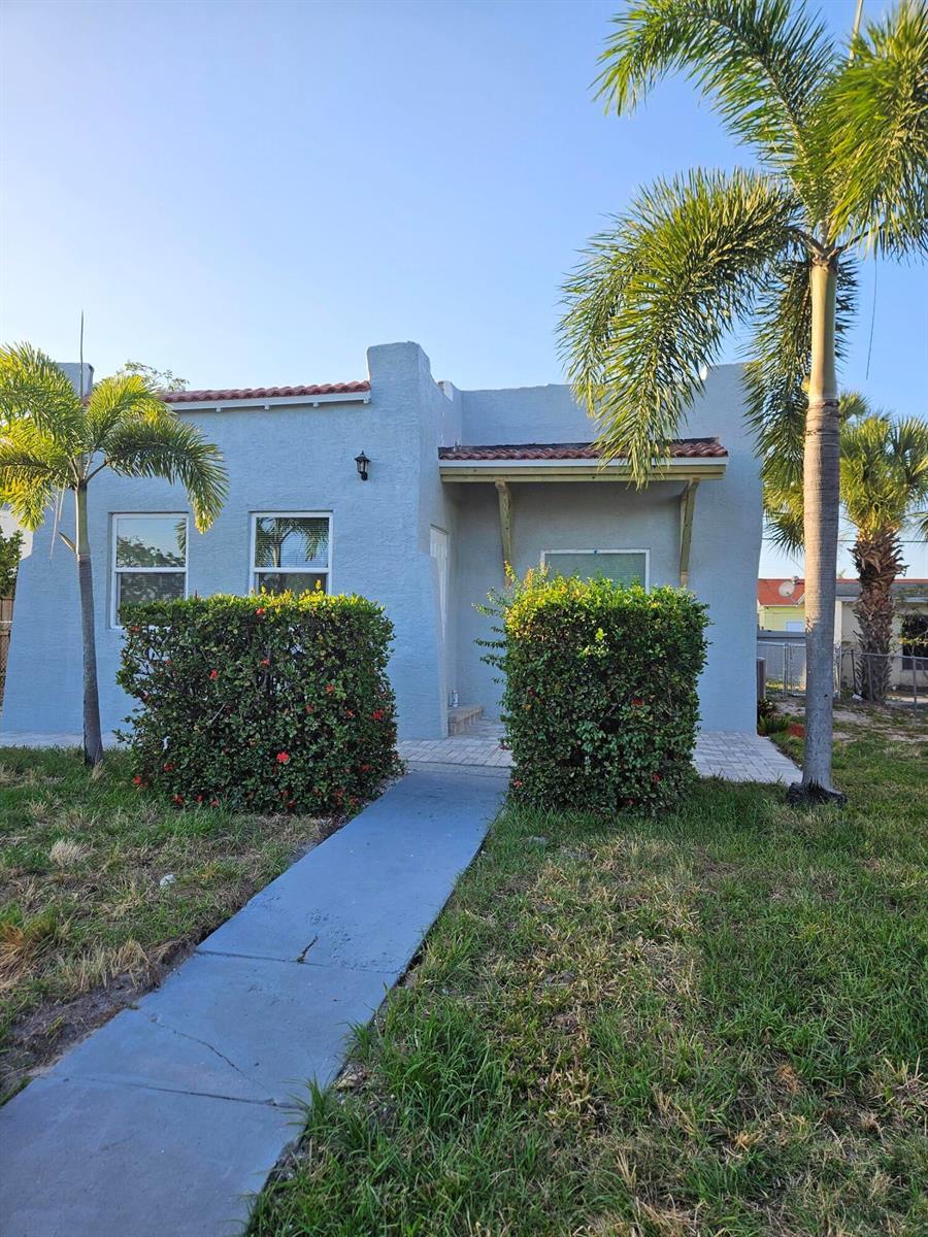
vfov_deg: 73.9
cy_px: 618
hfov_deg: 58.9
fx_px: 822
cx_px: 464
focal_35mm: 23
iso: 32
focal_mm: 5.4
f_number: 1.8
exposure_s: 1/556
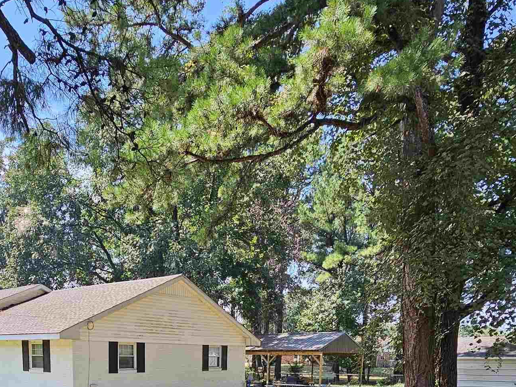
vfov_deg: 36.8
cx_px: 185
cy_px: 444
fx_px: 462
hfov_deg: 57.4
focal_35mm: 31
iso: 50
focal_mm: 2.2
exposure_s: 1/638
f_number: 2.2
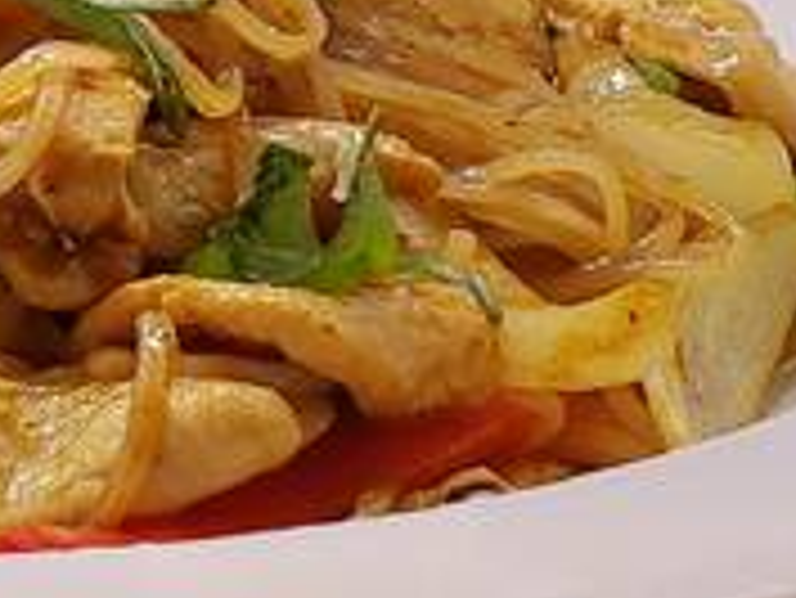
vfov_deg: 16.8
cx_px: -139
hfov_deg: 21.3
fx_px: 1979
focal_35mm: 86
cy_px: 4
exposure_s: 1/60
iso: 64
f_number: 2.4
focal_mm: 4.3
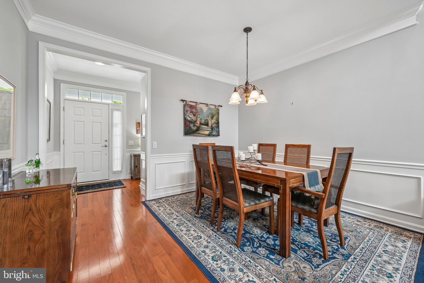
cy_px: 142
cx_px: 212
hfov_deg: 104.3
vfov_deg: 81.2
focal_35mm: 14
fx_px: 165
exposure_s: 1/8
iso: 400
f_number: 11
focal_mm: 14
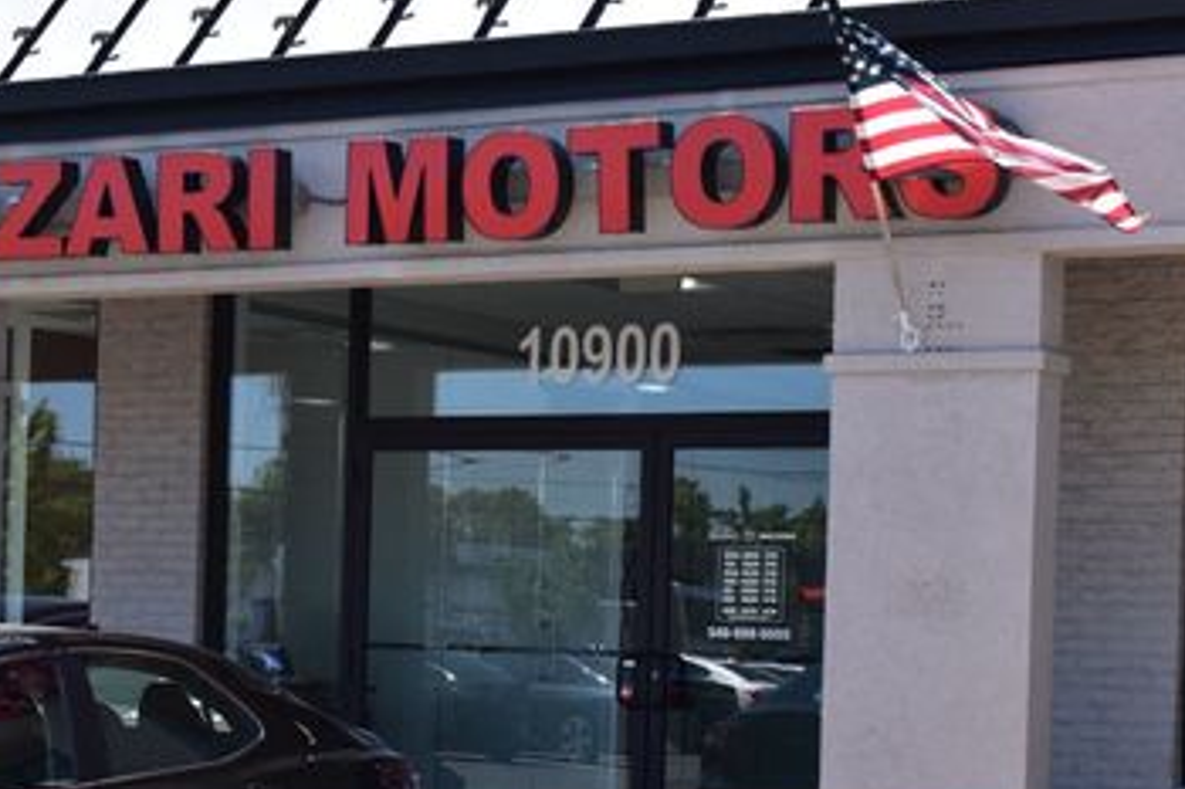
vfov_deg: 14.1
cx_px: 186
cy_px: 684
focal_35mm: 96
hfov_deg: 20.9
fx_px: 3156
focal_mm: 35
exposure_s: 1/320
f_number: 10
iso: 400
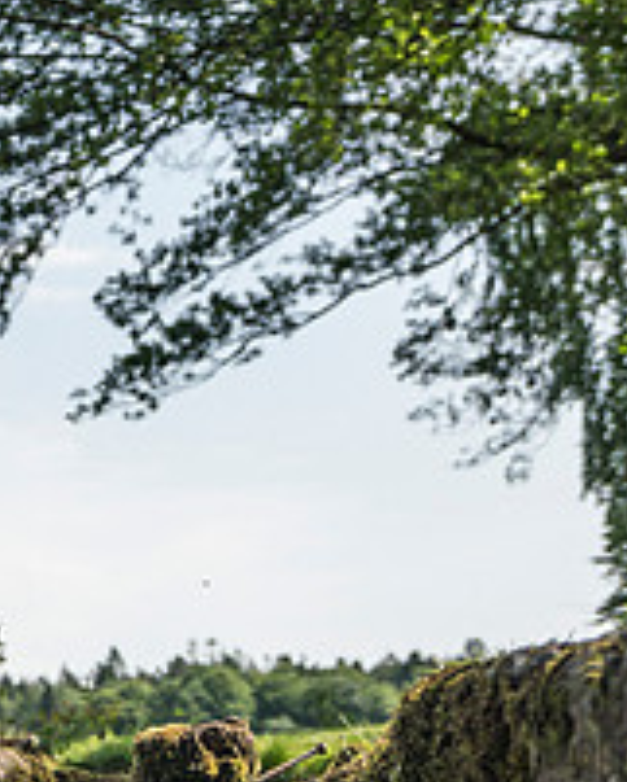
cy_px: 774
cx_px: -406
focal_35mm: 89
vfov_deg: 20.8
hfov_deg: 15.5
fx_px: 2063
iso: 400
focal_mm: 28
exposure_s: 1/4000
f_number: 4
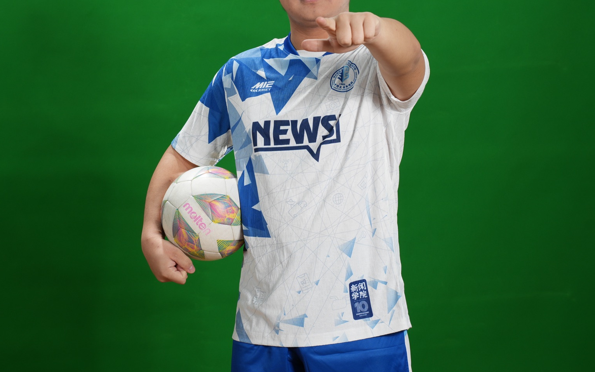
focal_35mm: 91
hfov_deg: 22.8
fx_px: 1476
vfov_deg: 14.3
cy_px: 118
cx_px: 240
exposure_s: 1/25
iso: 160
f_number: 7.1
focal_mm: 57
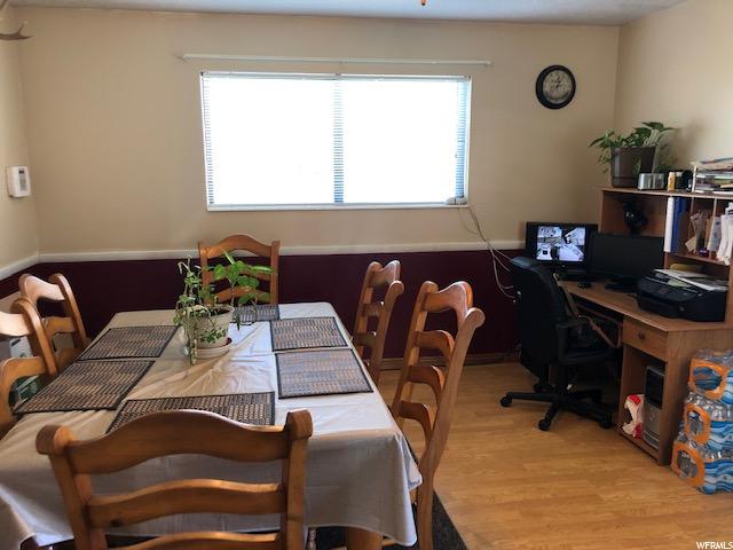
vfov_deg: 49.7
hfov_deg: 63.4
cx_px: 366
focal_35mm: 28
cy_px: 275
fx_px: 593
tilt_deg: -9.0
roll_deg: +0.1
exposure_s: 1/17
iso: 40
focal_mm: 3.99
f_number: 1.8
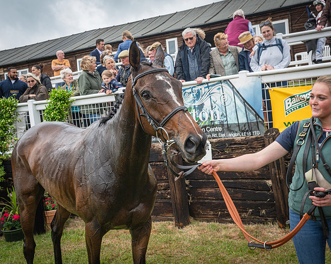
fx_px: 386
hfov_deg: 46.4
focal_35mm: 39
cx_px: 181
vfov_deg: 37.8
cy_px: 132
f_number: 8
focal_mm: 35
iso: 400
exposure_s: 1/160
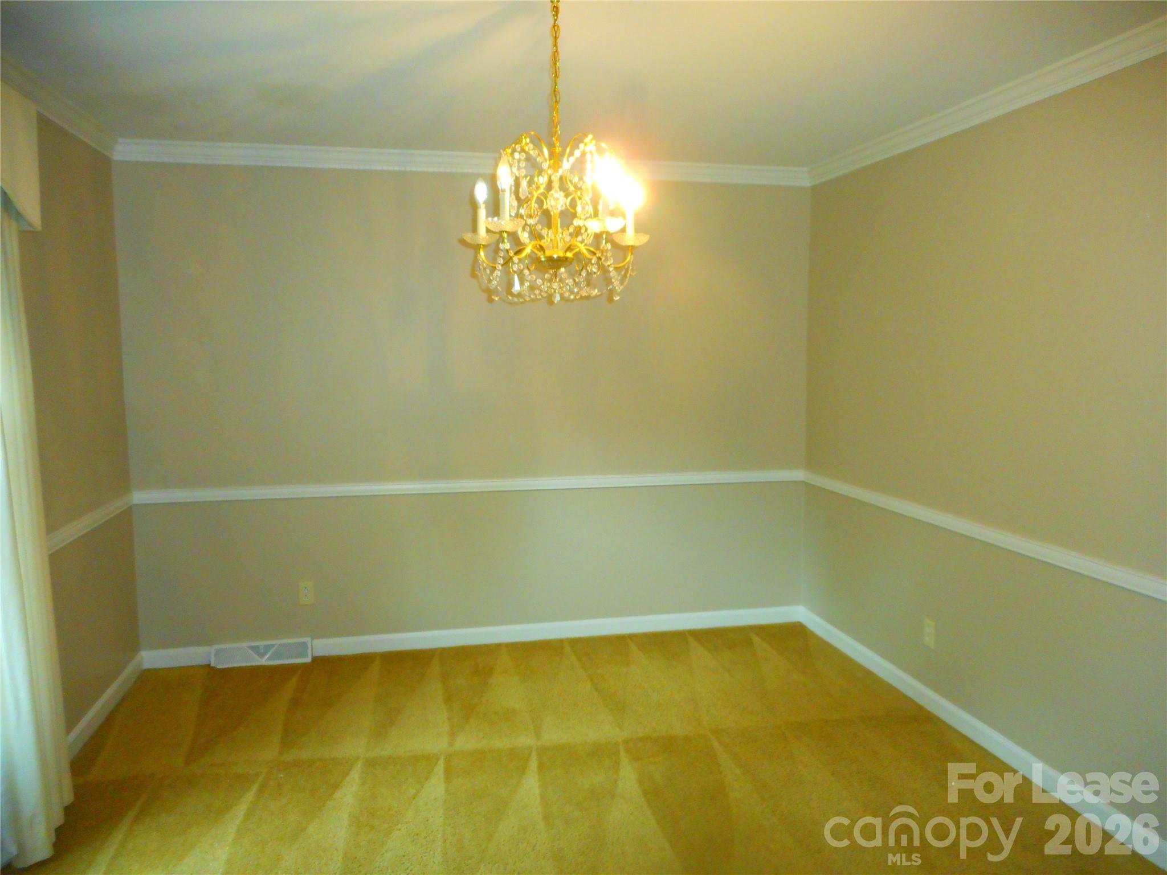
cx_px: 584
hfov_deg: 69.4
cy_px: 438
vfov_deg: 54.9
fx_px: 843
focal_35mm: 25
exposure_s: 1/25
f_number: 3.7
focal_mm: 4.5
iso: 400
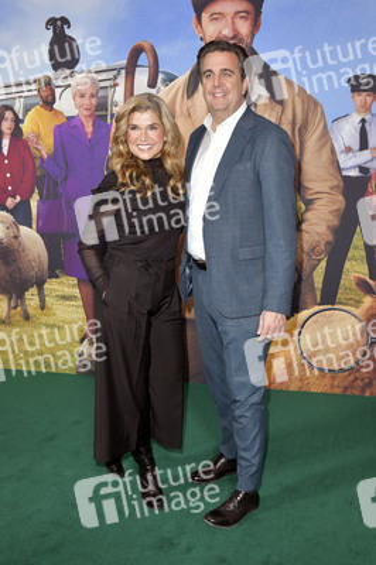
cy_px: 282
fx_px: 534
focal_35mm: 34
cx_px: 188
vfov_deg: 55.8
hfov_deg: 38.8
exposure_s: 1/200
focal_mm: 34
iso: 1600
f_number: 5.6
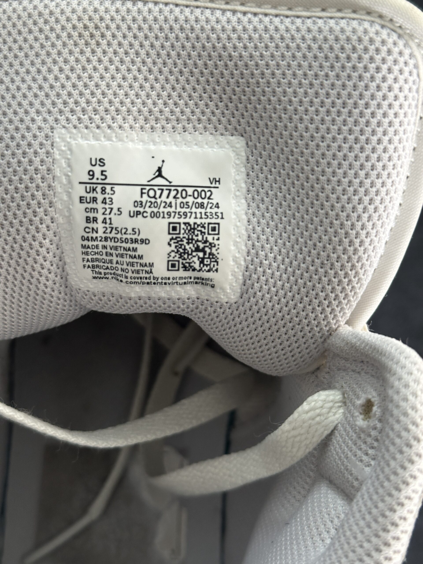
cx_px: 212
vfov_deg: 39.7
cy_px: 282
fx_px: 782
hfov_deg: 30.3
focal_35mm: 48
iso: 125
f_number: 1.78
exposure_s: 1/50
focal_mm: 6.86
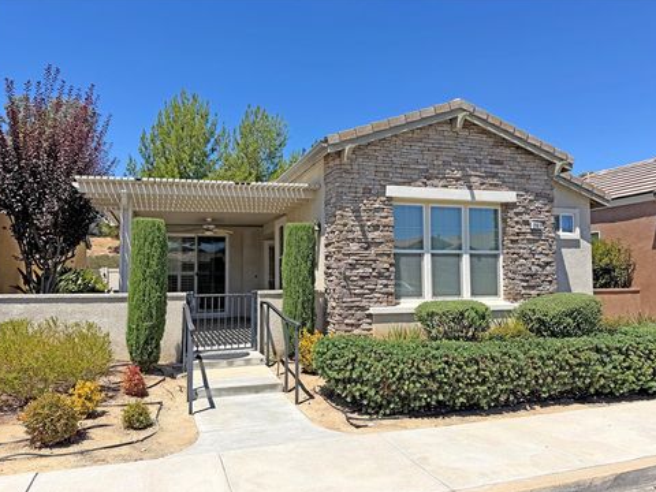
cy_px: 251
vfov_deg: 54.9
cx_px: 325
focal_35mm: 25
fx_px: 474
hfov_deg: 69.4
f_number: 1.78
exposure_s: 1/4167
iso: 80
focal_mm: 6.76
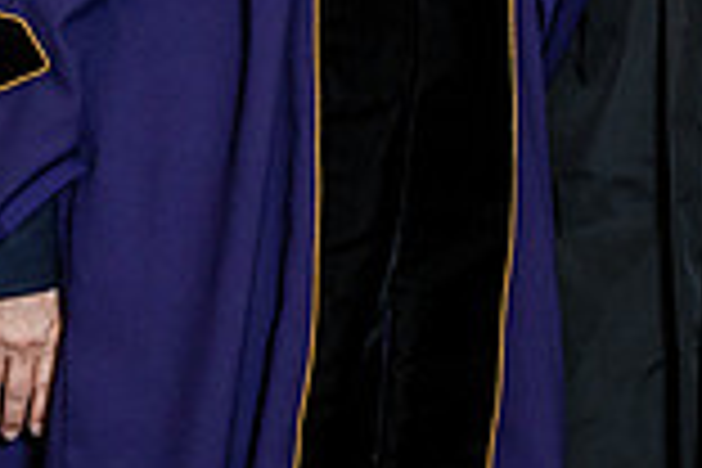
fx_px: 5070
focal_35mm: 260
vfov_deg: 5.2
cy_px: -331
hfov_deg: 7.9
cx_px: 405
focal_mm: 70
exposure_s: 1/200
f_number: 5
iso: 1250
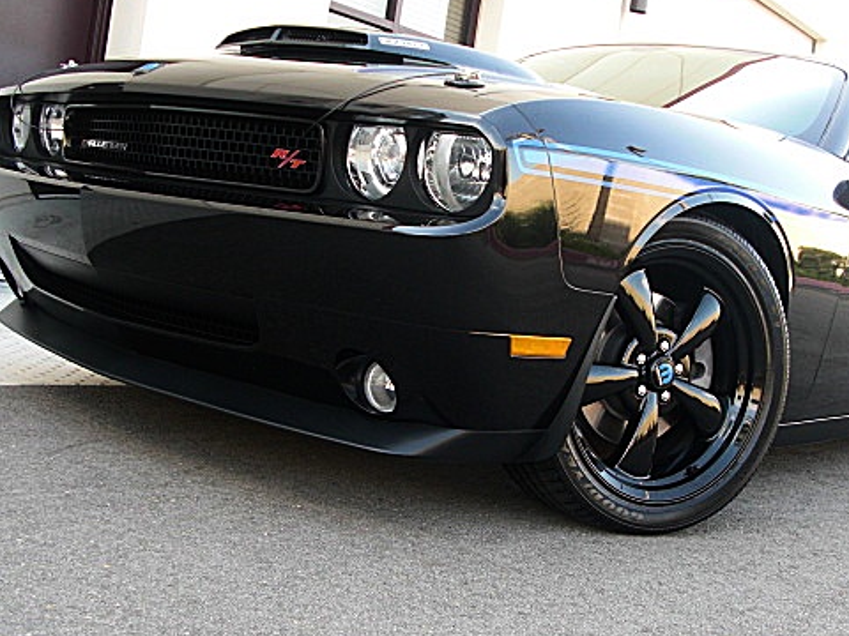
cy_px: 341
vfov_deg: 30.3
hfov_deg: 39.6
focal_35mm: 48
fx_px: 1177
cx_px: 479
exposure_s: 1/100
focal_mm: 6.3
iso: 100
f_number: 2.8
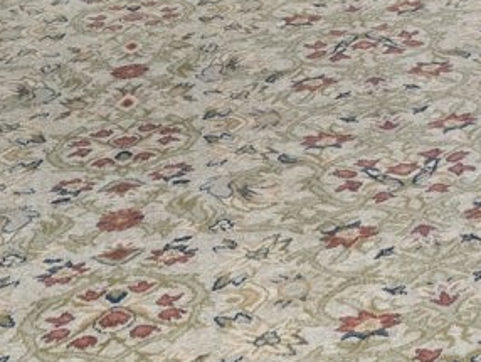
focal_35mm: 110
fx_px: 1530
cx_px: 770
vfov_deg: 10.9
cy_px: -570
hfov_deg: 16.0
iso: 100
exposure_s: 1
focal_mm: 16
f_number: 5.6
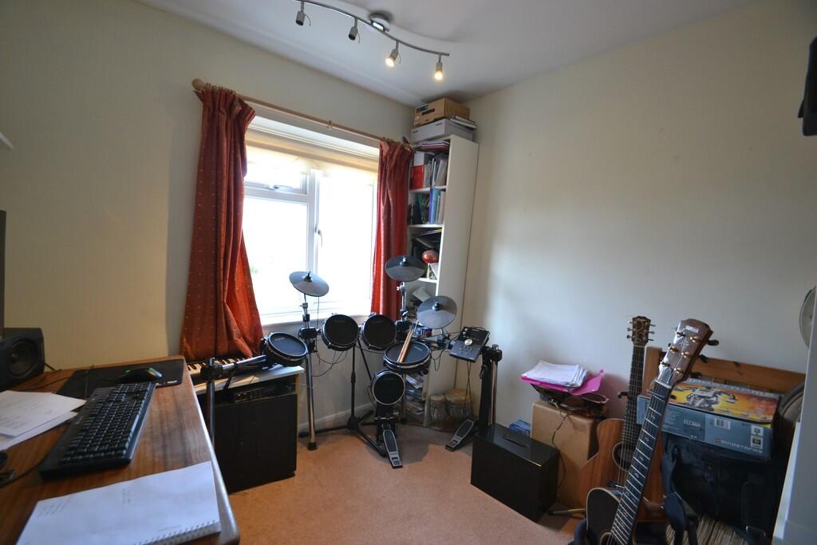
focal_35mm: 15
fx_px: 340
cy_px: 272
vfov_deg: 77.3
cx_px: 408
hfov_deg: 100.4
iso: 560
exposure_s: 1/60
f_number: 3.5
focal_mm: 10
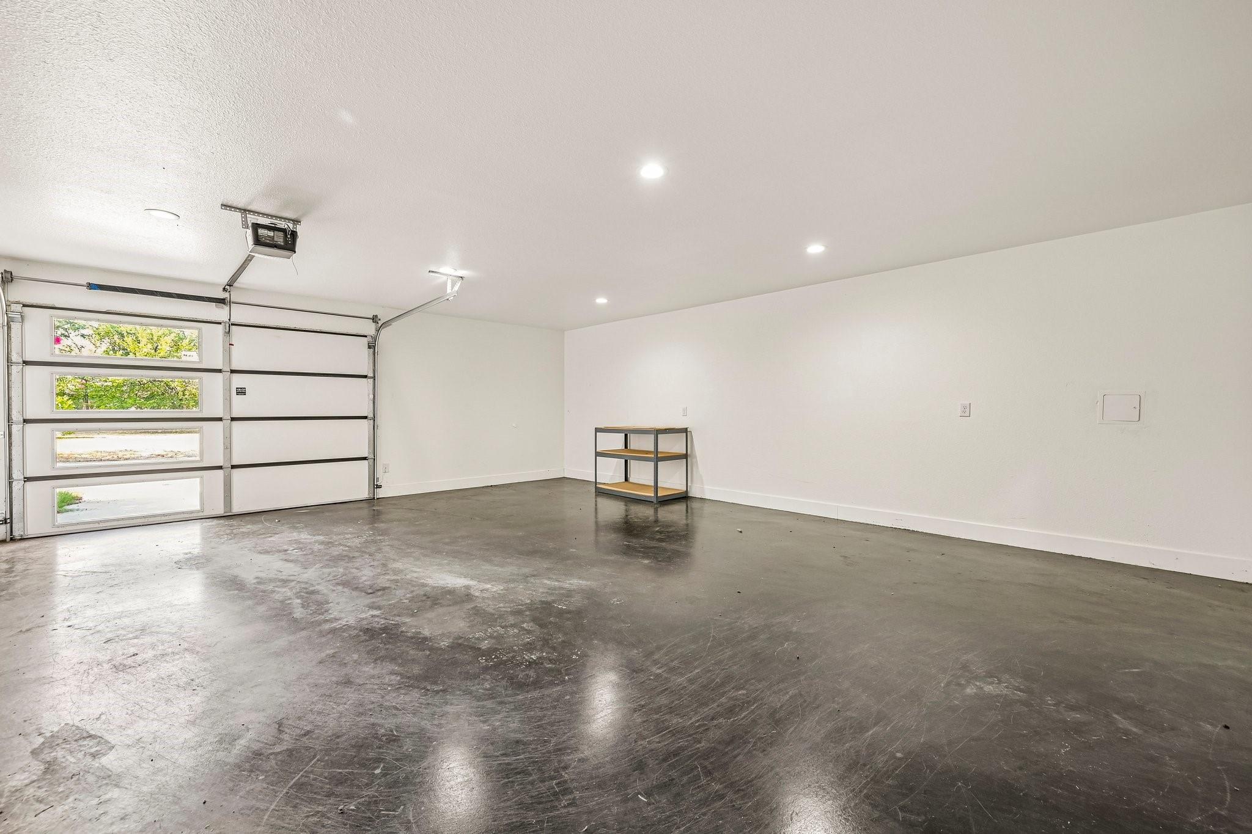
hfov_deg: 104.3
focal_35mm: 14
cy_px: 417
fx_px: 487
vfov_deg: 81.2
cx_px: 626
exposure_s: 1/5
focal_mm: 14
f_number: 9
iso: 250
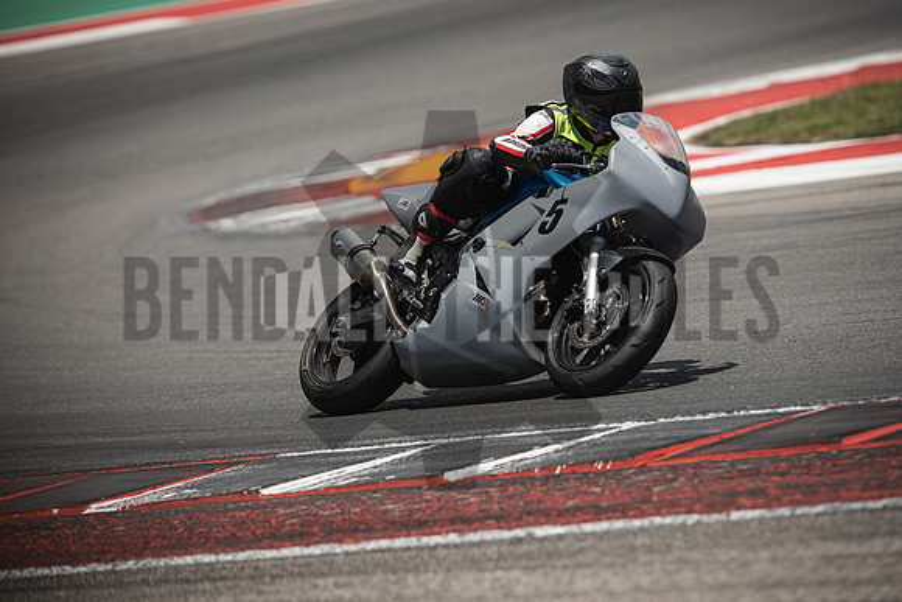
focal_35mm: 300
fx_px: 7518
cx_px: 451
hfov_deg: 6.9
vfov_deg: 4.6
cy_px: 301
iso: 125
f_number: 2.8
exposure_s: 1/2000
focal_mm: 200
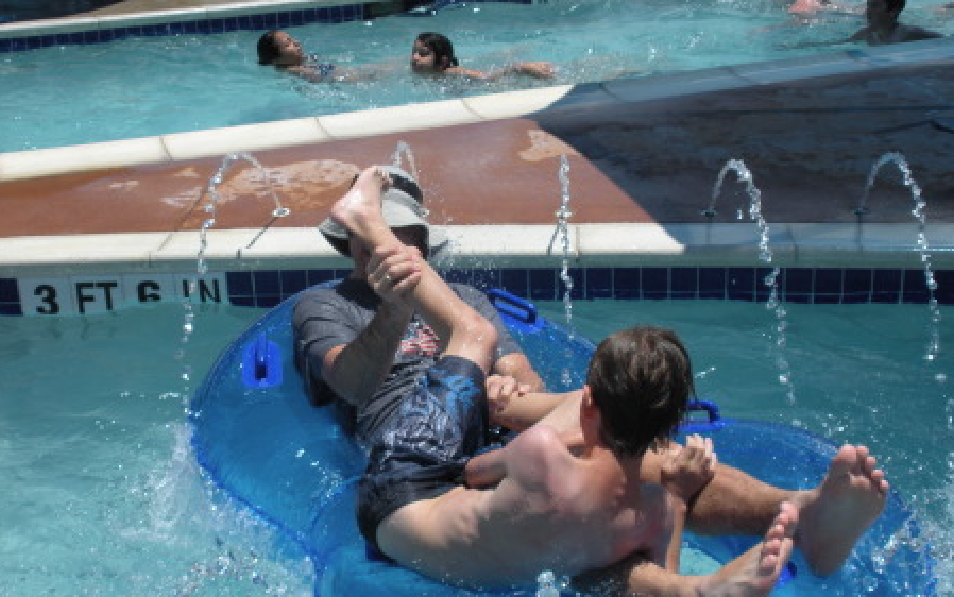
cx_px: 472
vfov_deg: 23.2
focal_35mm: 56
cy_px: 293
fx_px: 1457
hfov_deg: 36.3
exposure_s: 1/747
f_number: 4.4
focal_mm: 9.1
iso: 64
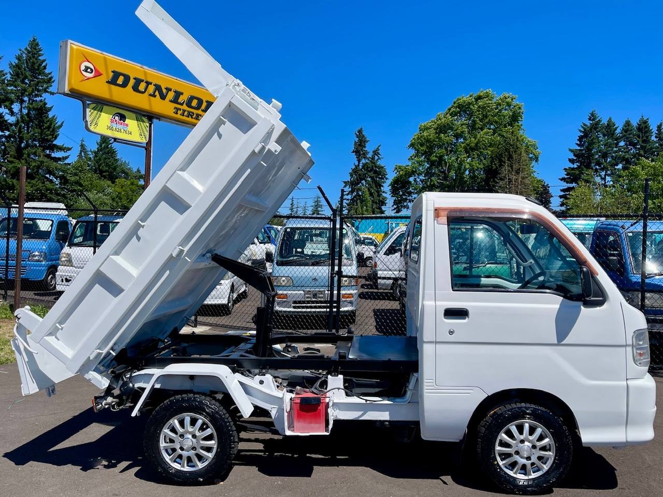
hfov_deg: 69.4
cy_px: 248
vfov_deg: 54.9
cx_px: 332
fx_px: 479
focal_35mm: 25
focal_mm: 5.1
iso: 32
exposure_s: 1/5128
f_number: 1.6
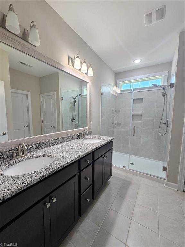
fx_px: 93
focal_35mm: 13
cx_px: 92
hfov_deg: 89.9
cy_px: 124
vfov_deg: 106.2
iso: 160
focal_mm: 2.2
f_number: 2.2
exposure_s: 1/60
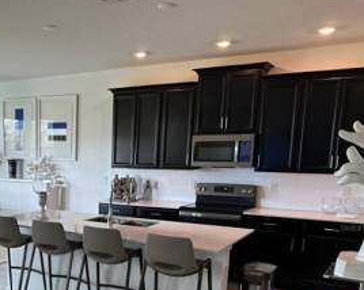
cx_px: 53
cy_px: 228
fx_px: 452
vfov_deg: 34.6
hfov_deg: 41.2
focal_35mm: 42
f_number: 1.78
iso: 80
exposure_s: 1/120
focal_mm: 6.86
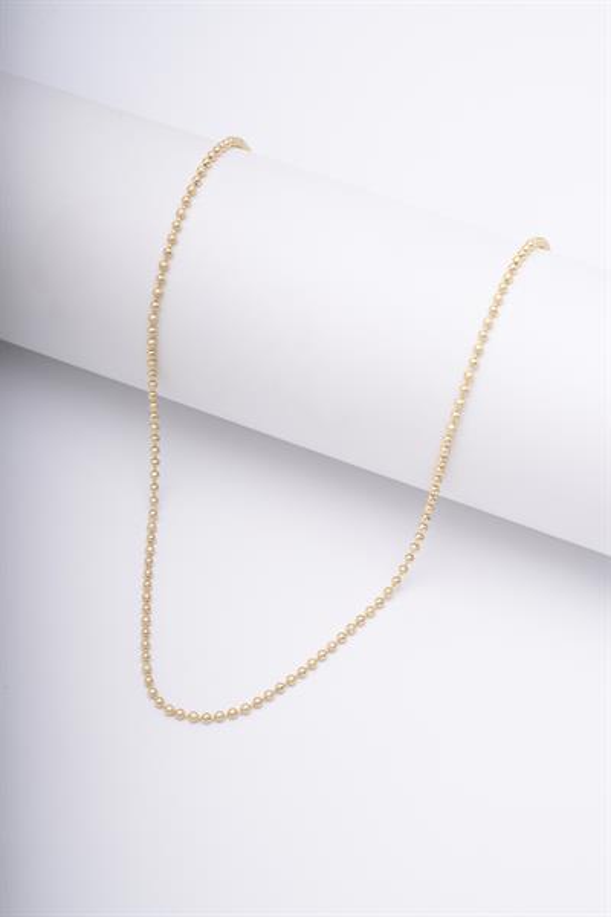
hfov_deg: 15.2
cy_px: 458
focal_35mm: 90
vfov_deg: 22.6
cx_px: 306
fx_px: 2291
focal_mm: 90
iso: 100
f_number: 13
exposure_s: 1/250
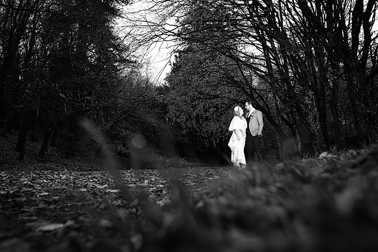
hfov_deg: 67.7
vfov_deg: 48.3
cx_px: 174
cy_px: 131
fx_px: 281
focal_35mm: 27
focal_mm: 16
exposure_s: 1/200
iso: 400
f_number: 2.5
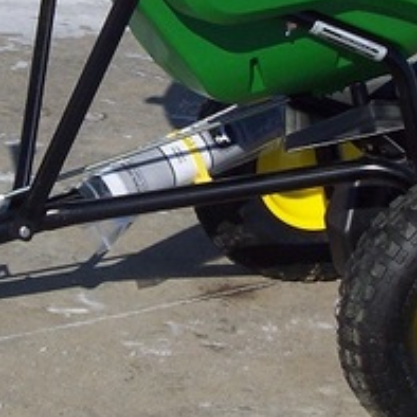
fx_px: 2358
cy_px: 78
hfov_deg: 10.1
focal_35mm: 173
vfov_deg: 10.1
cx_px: 163
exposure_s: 1/750
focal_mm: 10.8
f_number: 6.7
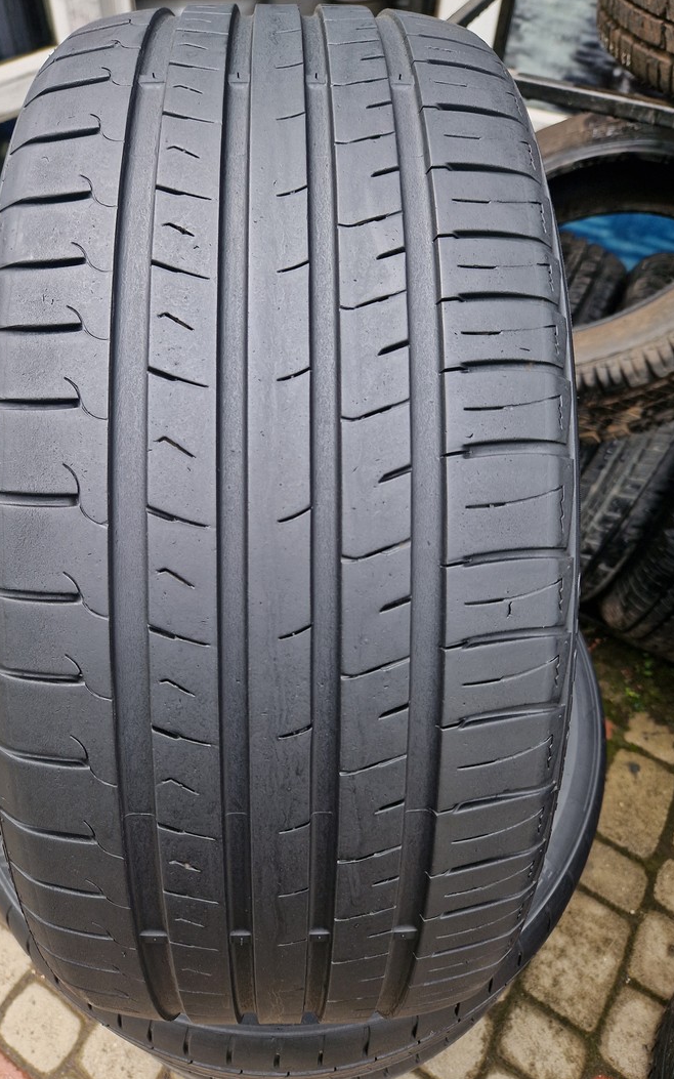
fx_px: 735
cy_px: 528
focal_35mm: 25
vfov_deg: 72.5
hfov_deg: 49.1
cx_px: 290
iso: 50
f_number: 1.8
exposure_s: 1/313
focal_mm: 5.4
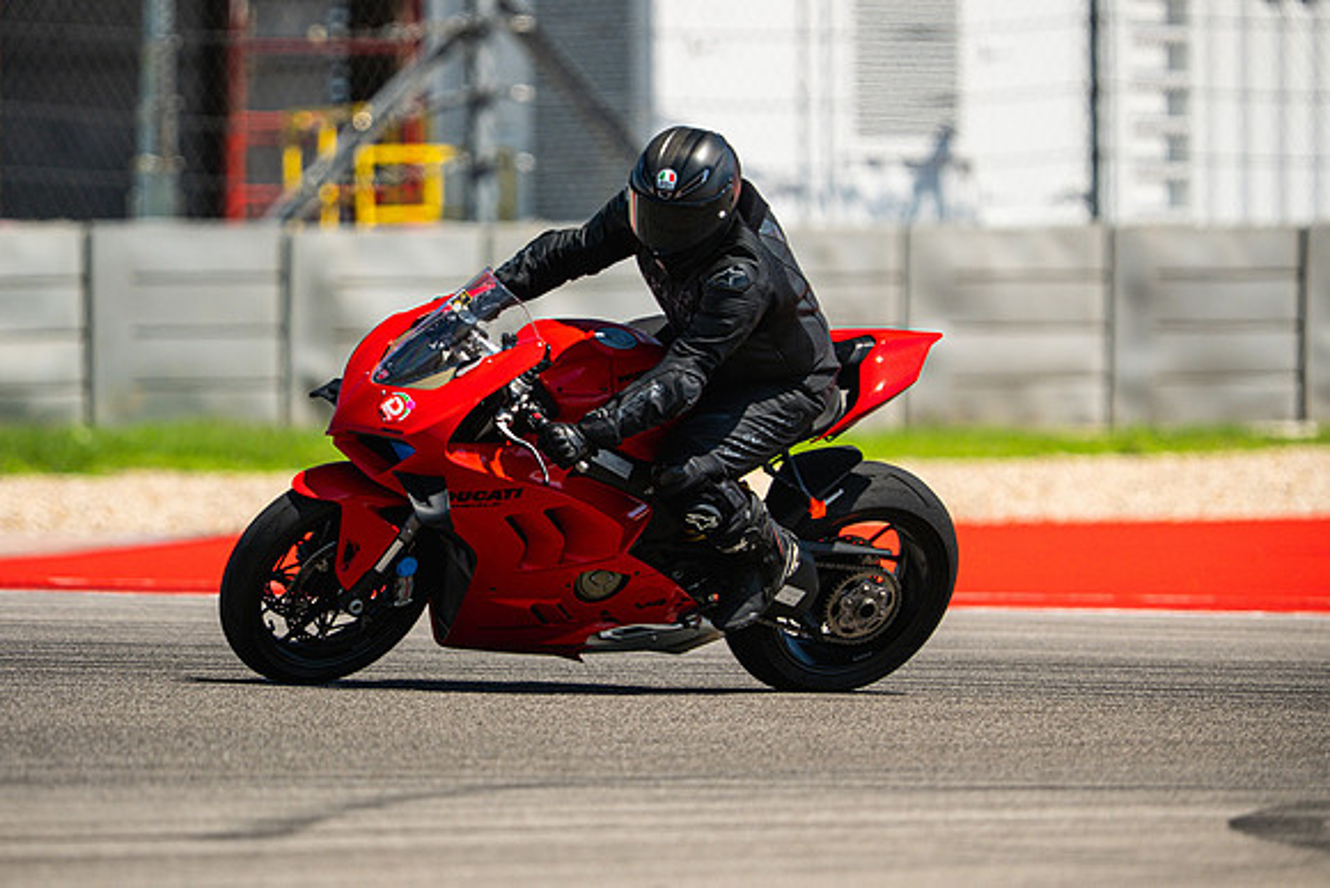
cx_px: 665
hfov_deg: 4.9
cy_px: 444
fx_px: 15520
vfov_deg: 3.3
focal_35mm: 420
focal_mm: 280
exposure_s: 1/2500
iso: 400
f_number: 2.8
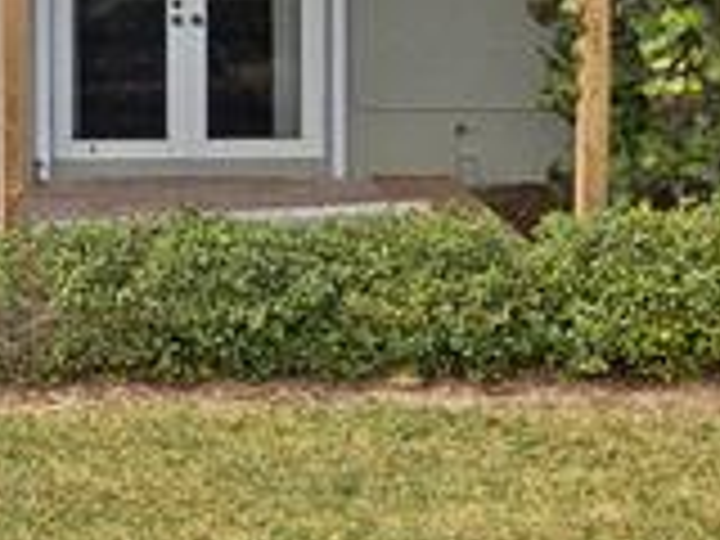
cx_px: -522
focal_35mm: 166
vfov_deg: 8.9
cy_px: 20
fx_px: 3453
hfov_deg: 11.2
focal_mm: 4.73
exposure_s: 1/1500
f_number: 2.2
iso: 100
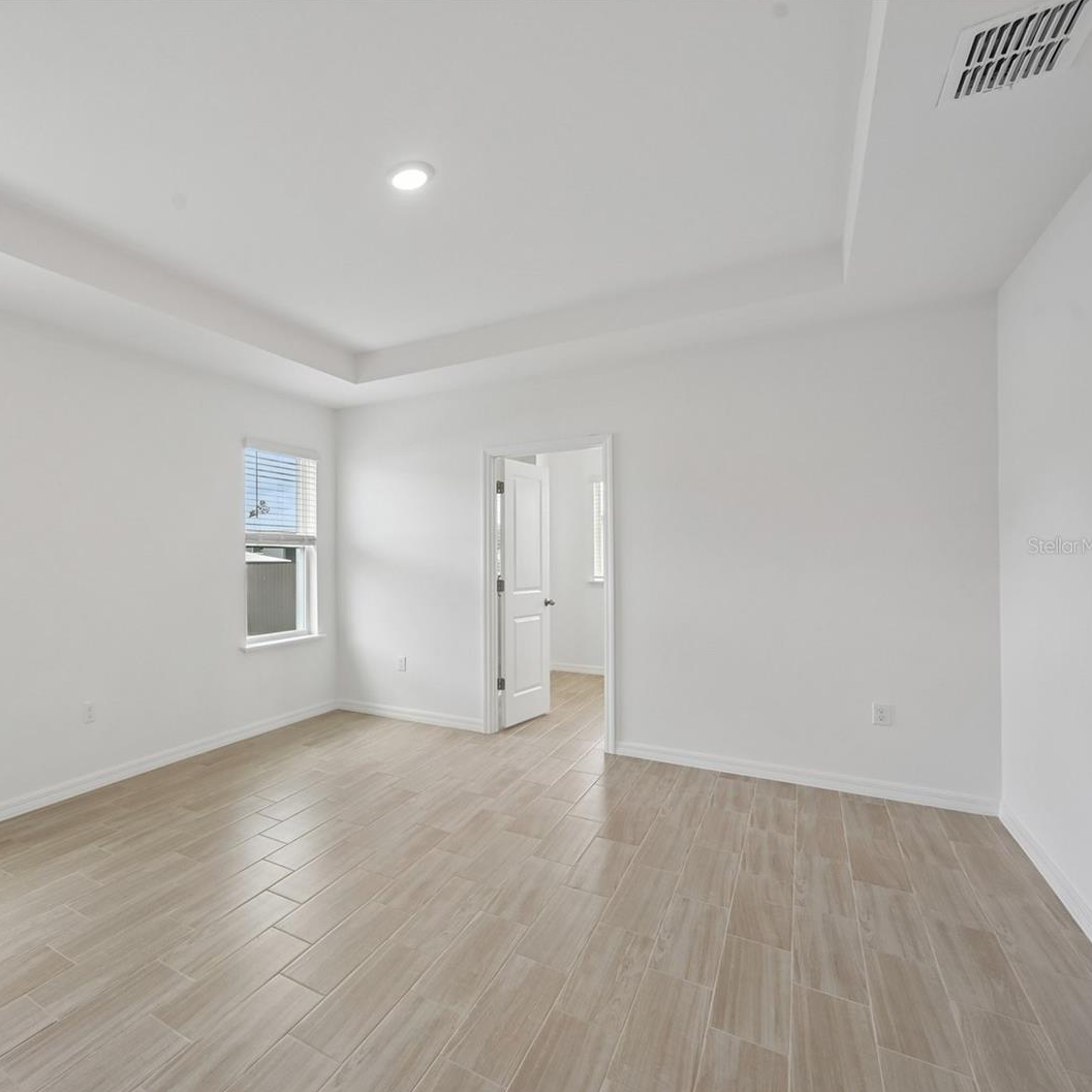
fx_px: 642
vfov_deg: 80.7
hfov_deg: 75.7
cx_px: 293
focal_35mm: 18
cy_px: 545
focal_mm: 14
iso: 400
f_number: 8
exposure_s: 1/160
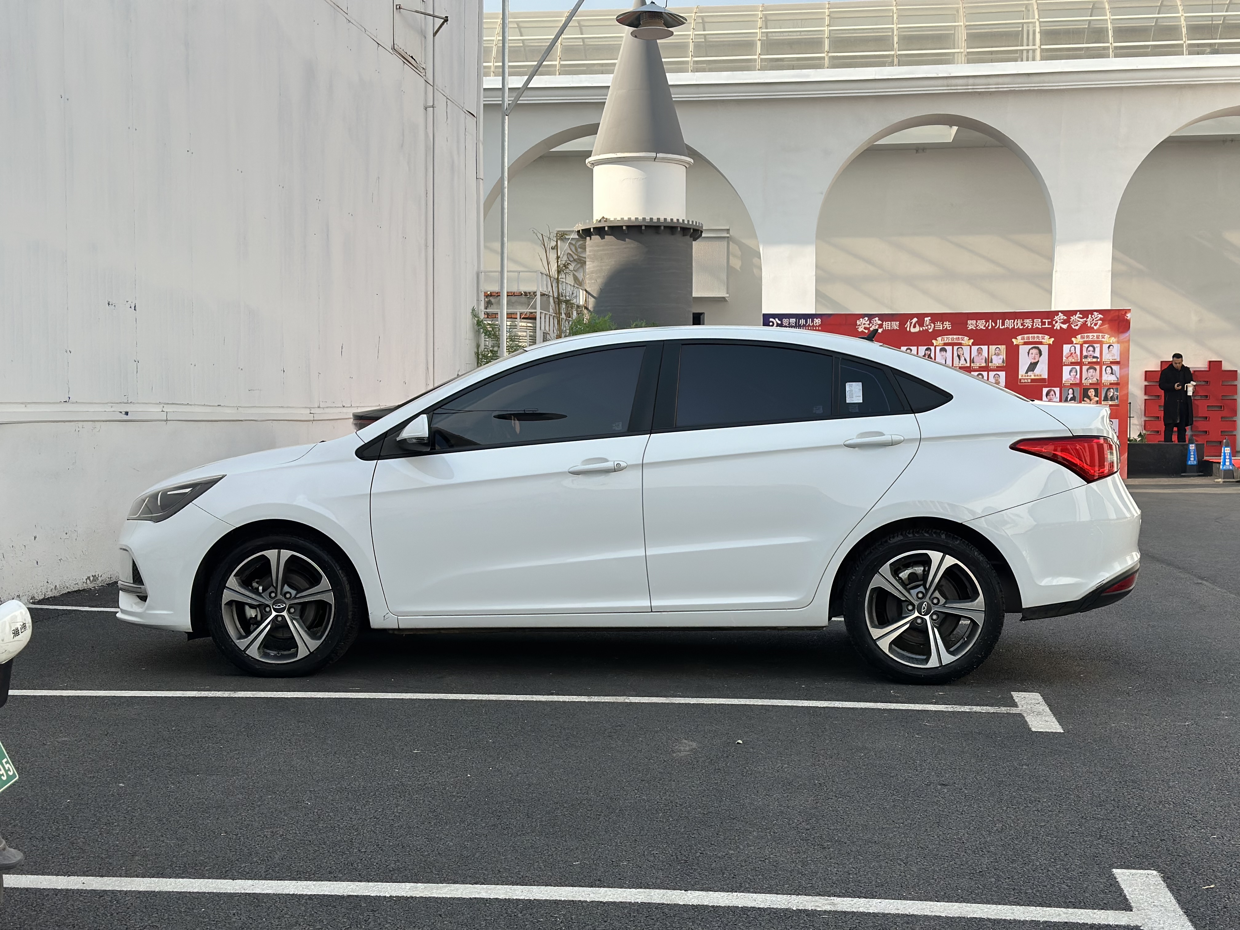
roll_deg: -0.2
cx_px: 620
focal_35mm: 48
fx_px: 1719
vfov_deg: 30.3
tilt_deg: -1.9
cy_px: 465
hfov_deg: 39.7
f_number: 1.78
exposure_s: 1/3876
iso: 80
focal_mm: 6.86
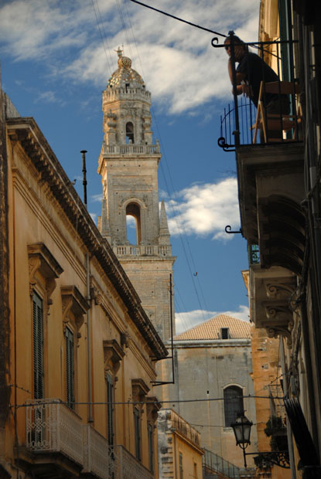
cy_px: 240
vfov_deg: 19.4
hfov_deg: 13.1
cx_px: 160
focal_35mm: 105
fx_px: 1400
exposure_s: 1/90
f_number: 5
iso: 200
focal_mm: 70
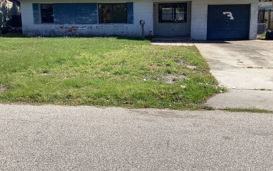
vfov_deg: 32.0
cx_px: 135
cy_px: 79
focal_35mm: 40
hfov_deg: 49.3
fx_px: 298
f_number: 2.4
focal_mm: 3.3
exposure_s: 1/1274
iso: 25
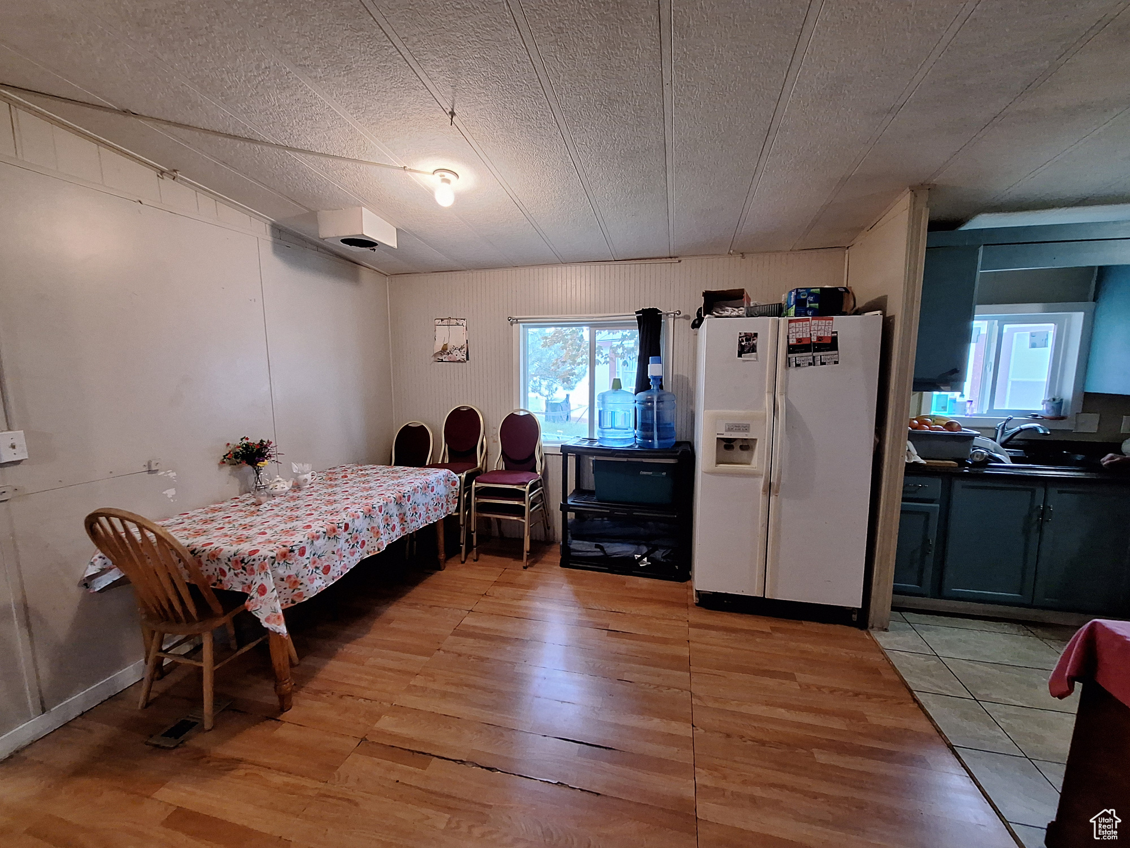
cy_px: 424
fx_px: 424
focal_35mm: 13
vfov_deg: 89.9
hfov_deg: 106.2
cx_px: 565
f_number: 2.2
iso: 320
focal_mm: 1.74
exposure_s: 1/24
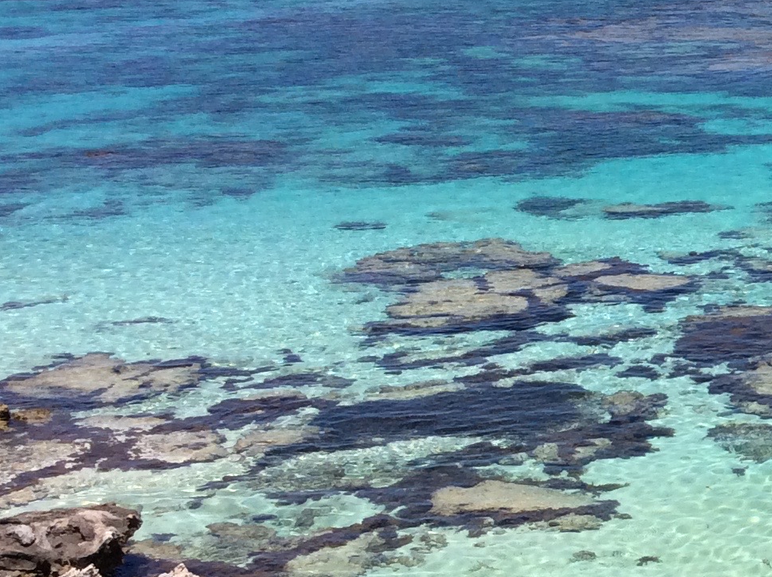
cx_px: 921
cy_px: 347
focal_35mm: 86
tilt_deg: -16.4
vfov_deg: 17.1
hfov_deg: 21.2
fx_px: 1915
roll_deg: +1.2
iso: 32
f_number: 2.4
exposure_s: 1/1908
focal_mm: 3.3
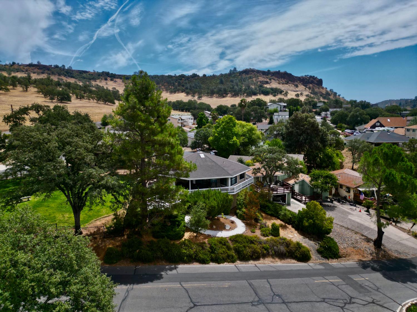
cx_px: 208
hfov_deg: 71.6
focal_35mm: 24
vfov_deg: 56.8
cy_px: 156
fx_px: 289
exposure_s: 1/4000
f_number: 1.7
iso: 150
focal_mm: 6.72
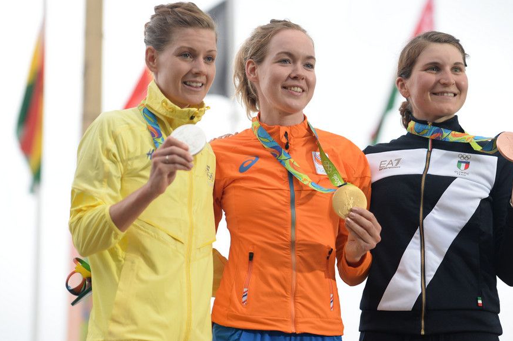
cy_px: 172
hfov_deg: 14.3
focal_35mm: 144
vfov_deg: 9.5
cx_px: 282
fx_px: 2050
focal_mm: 122
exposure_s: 1/400
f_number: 2.8
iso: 800
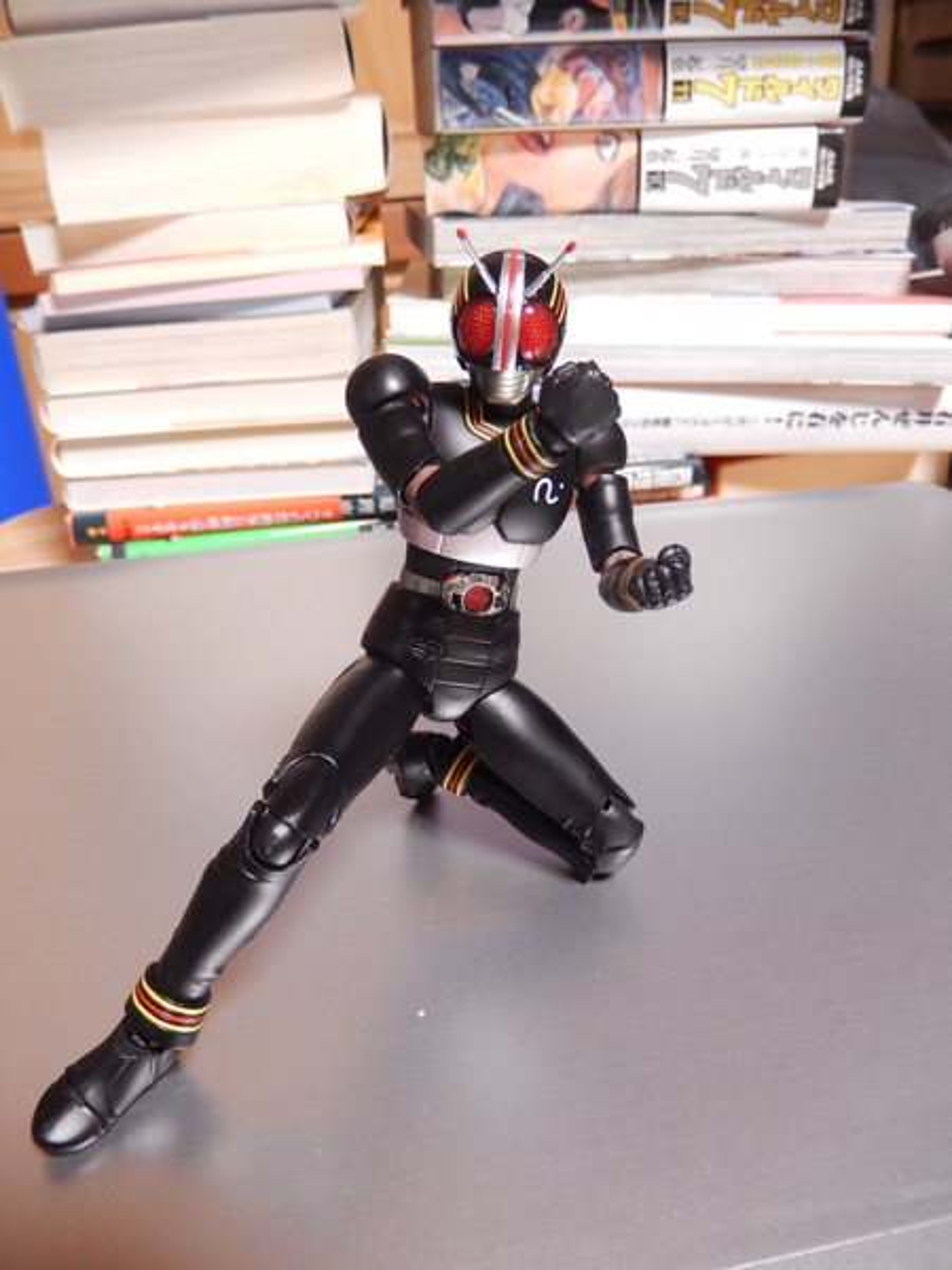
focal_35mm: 28
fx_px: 1027
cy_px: 635
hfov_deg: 49.7
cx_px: 476
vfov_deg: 63.4
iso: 500
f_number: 3.6
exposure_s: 1/8
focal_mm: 5.1
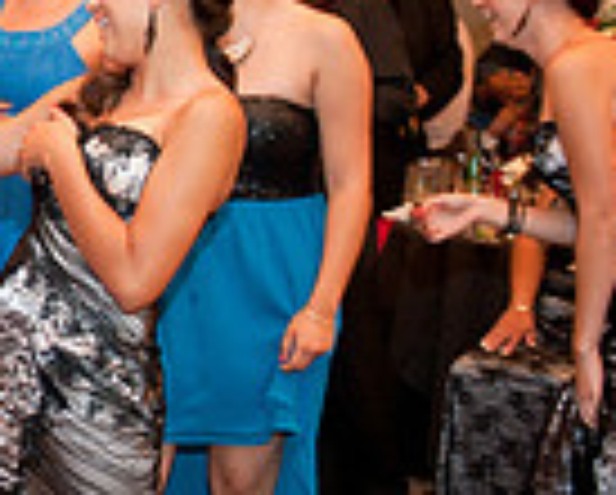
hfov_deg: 13.6
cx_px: -495
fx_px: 2319
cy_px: 288
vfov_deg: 12.2
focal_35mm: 127
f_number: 2.8
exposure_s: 1/80
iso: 800
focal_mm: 32
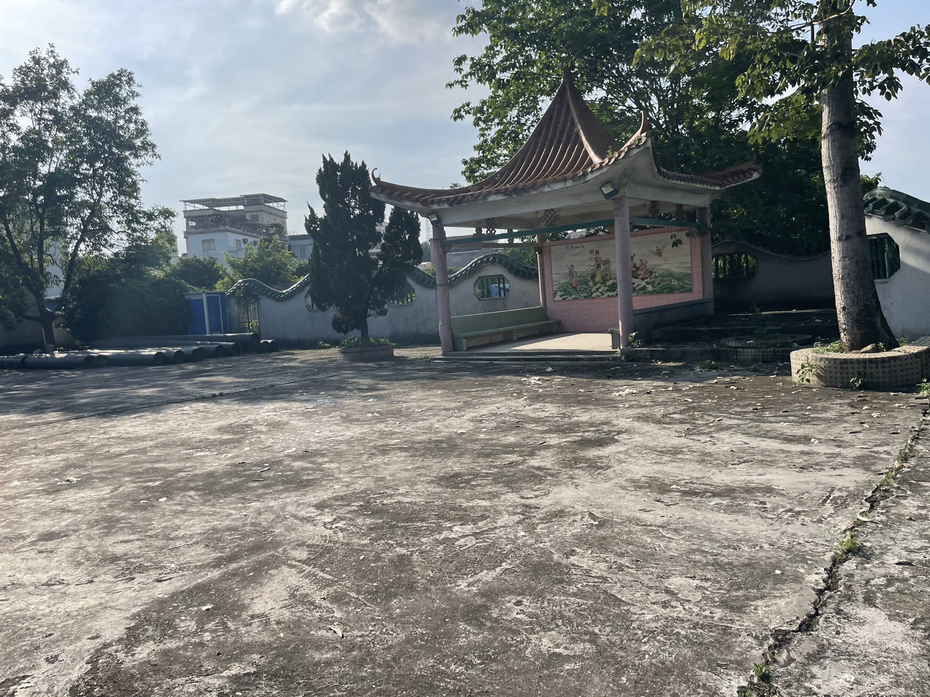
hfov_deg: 67.3
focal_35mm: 26
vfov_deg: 53.1
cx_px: 465
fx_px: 699
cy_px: 348
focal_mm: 4.2
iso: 32
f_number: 1.6
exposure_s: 1/3731
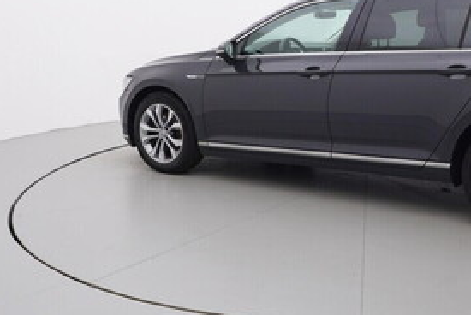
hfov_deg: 42.0
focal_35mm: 45
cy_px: 112
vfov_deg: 29.8
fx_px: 589
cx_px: 366
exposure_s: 1/80
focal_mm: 15
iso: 200
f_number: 5
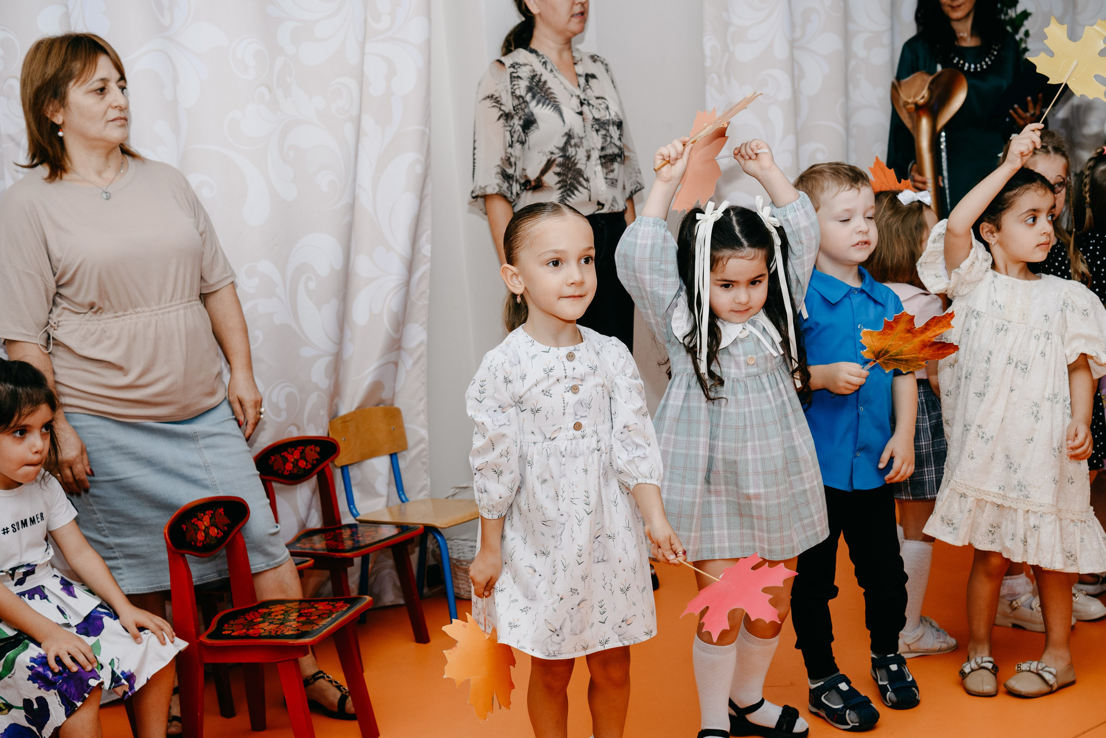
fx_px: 1475
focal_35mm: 48
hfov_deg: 41.1
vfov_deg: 28.0
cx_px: 570
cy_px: 435
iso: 250
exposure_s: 1/160
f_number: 4
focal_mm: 40
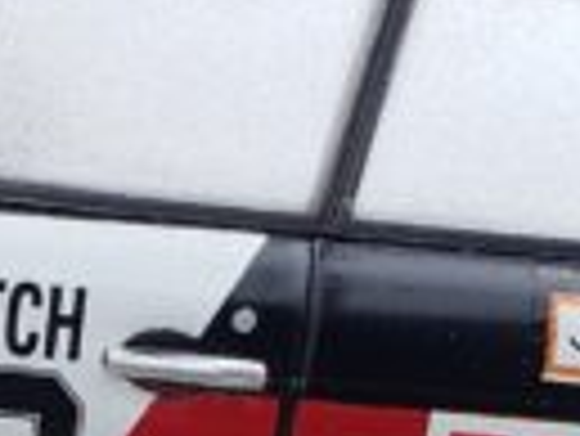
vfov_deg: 7.1
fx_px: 3455
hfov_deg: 9.4
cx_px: -162
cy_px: 620
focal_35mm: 206
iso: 50
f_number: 2.4
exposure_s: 1/591
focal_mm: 4.3
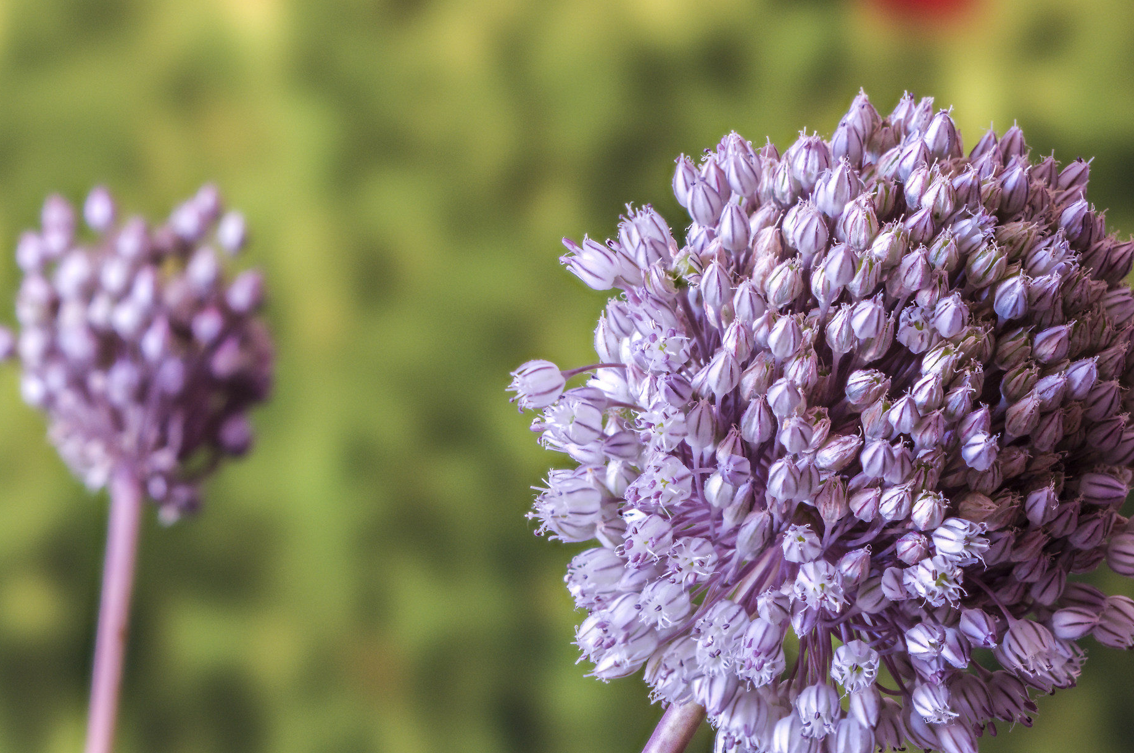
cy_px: 380
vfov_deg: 6.7
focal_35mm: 206
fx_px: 6471
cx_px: 609
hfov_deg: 10.0
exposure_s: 1/1.6
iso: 200
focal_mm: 105
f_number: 5.6
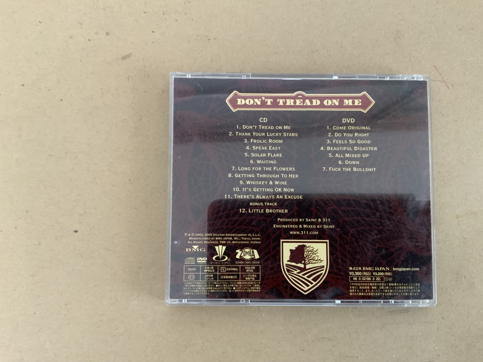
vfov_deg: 48.2
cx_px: 242
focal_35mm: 29
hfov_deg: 61.7
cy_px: 181
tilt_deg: -85.7
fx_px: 405
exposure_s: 1/50
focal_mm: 3
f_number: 1.8
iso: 200
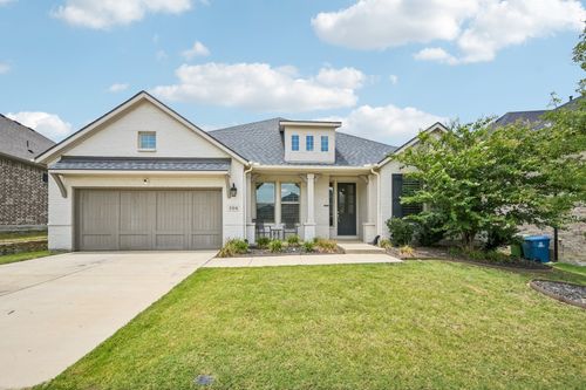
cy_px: 195
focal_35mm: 14
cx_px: 293
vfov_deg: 81.2
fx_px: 228
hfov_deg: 104.3
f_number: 9
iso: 250
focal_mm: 14
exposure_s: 1/640
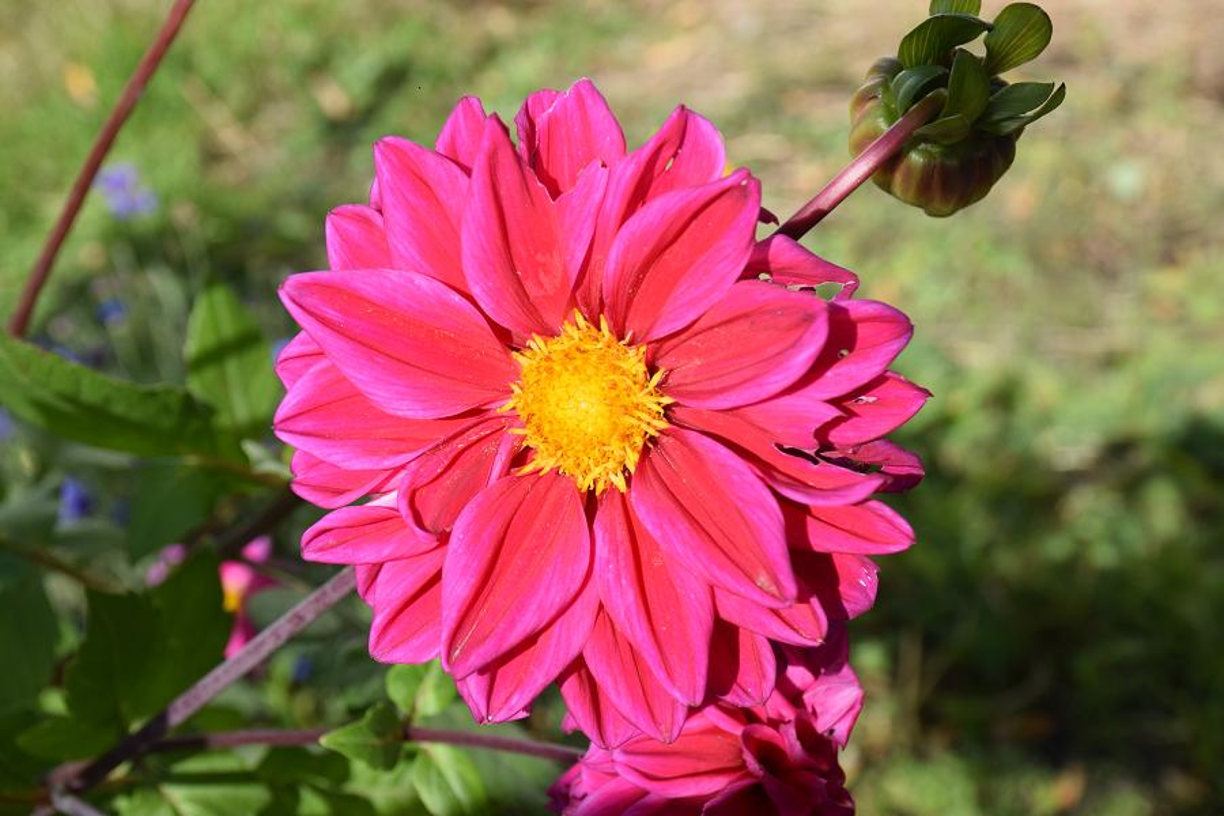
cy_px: 408
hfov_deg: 28.1
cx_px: 612
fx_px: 2448
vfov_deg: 18.9
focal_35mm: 72
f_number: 9
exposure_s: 1/320
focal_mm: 48
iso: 200
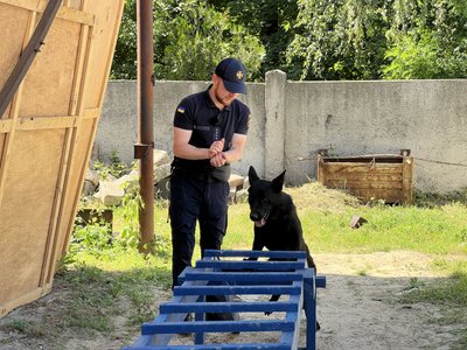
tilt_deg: -3.8
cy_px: 175
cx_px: 234
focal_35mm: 77
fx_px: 1039
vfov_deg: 19.1
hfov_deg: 25.3
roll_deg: +0.3
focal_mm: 9
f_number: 2.8
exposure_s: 1/106
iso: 32
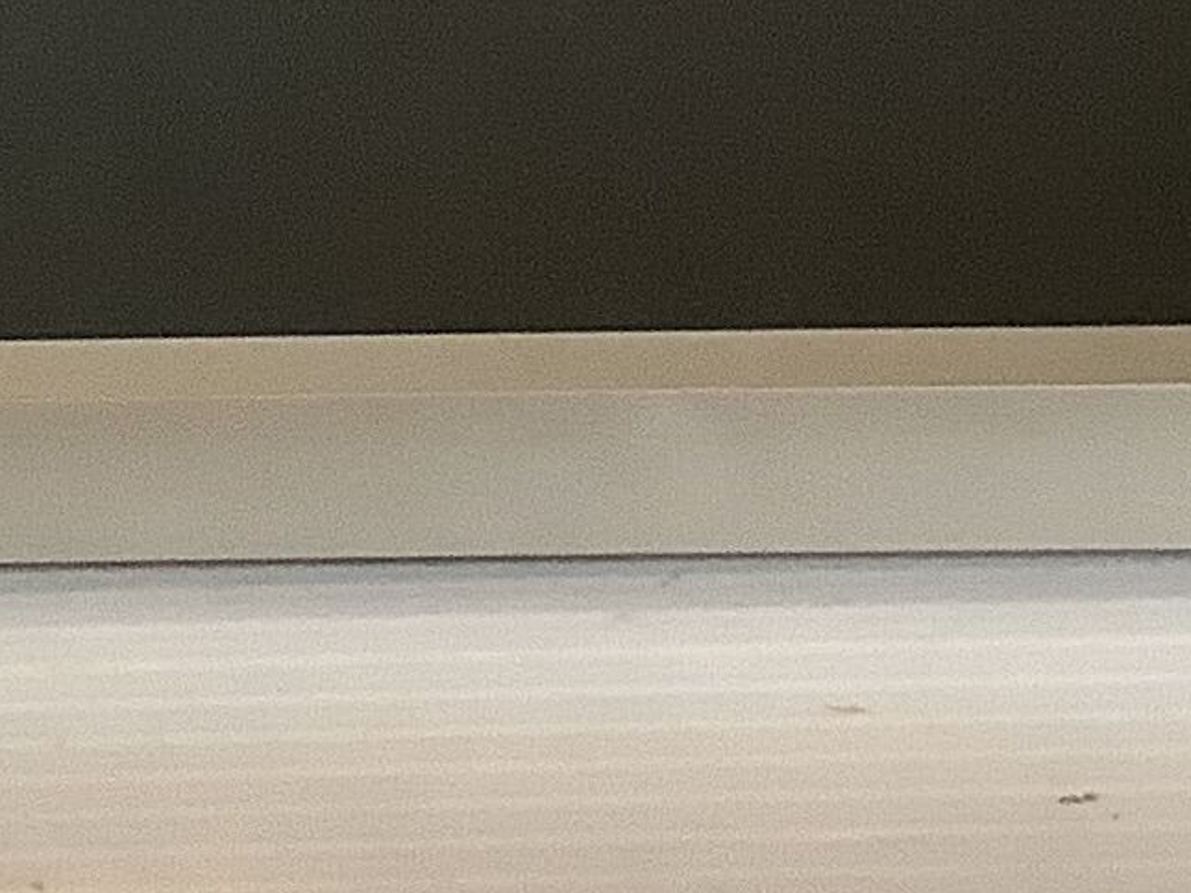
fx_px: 5402
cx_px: 425
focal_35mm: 157
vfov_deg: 9.1
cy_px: -612
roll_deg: +2.1
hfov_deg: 12.6
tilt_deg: -33.4
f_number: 2.4
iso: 160
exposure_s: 1/60
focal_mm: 3.3
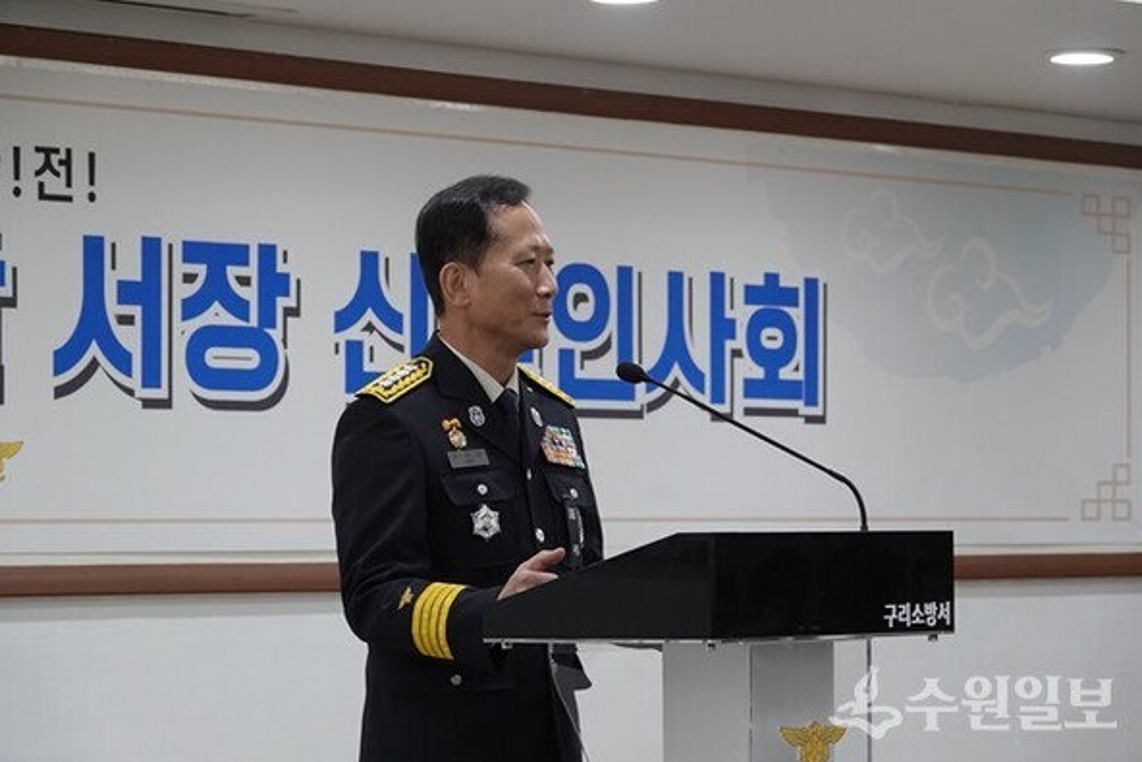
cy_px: 384
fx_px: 4632
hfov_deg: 14.1
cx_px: 567
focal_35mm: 146
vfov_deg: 9.4
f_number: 4
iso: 800
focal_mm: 52.82
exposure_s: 1/80
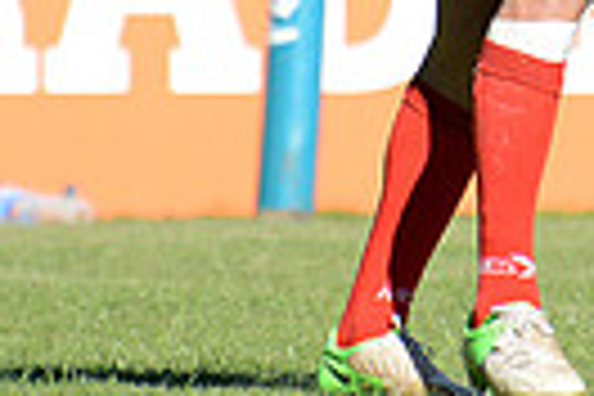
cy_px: -317
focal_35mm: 1317
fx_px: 21729
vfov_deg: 1.0
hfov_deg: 1.6
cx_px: 508
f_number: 5.6
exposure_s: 1/800
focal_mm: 300
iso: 320
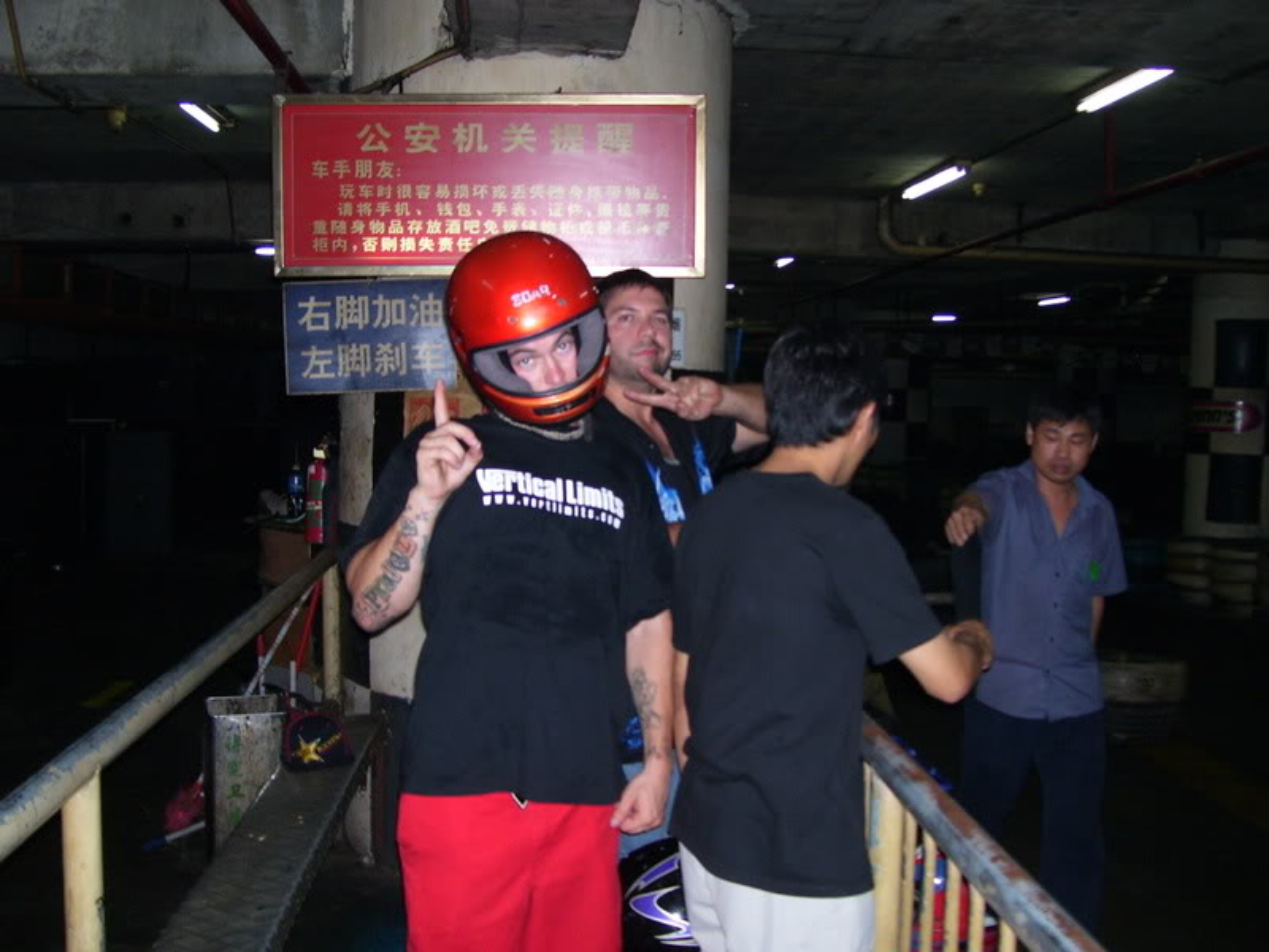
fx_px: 1356
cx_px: 634
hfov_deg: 50.1
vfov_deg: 38.7
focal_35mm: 37
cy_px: 476
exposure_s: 1/60
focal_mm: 6
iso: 125
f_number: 2.7
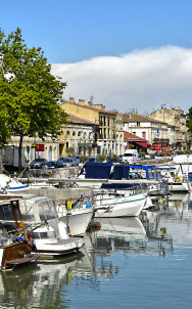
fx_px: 764
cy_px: 180
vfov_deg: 22.8
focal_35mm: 91
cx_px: 138
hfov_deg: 14.3
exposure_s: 1/320
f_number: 11
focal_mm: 44
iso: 200
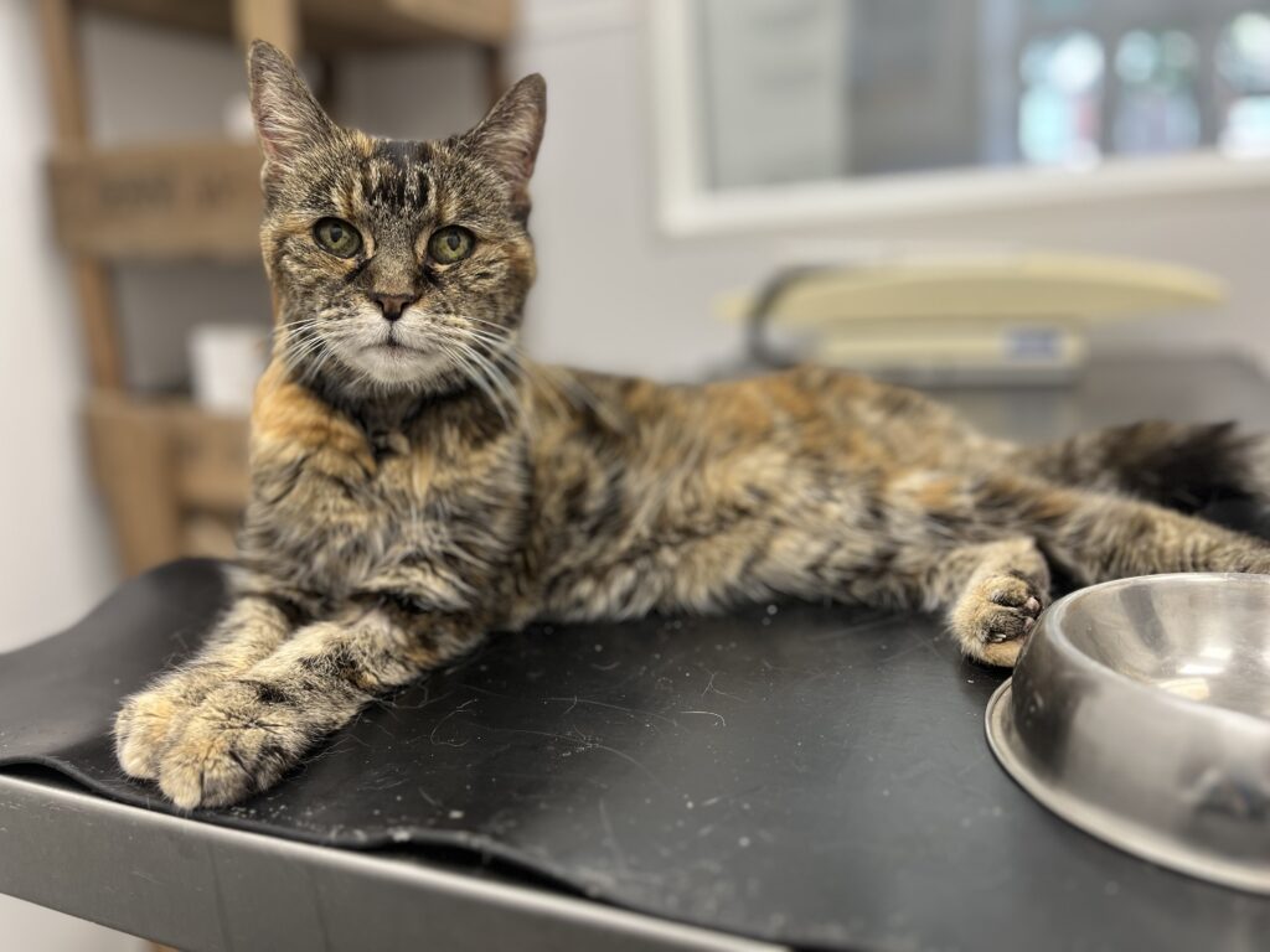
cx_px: 635
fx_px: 954
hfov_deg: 67.3
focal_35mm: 26
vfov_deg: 53.1
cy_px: 476
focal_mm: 5.1
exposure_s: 1/100
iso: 125
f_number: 1.6
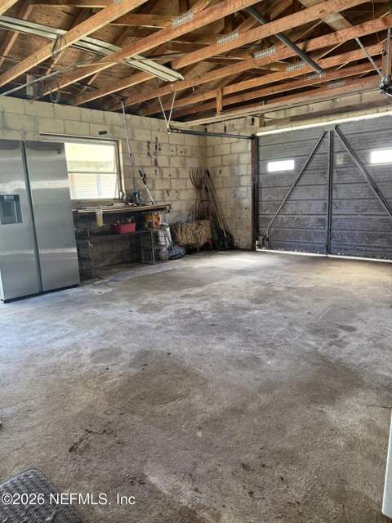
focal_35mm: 24
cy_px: 262
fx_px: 362
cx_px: 196
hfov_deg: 56.8
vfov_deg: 71.6
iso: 320
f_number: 1.78
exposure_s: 1/60
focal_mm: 6.76
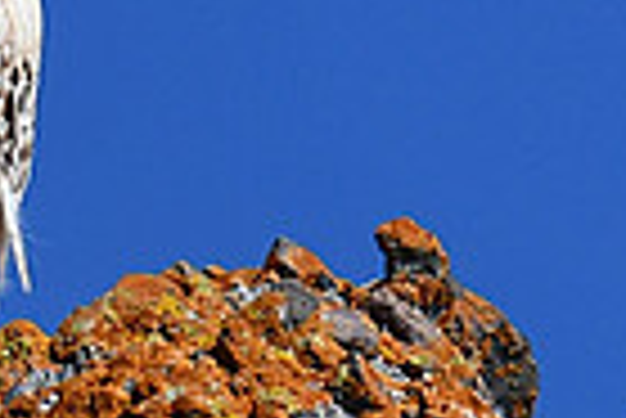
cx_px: -162
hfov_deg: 1.1
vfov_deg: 0.7
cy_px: 2
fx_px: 32707
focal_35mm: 1879
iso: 110
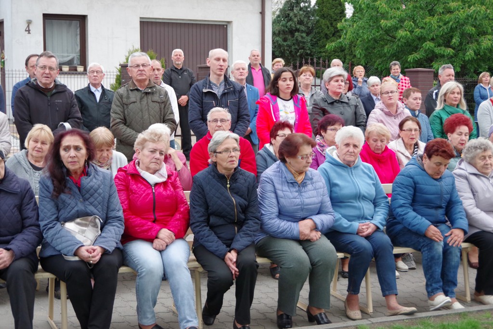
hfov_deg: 36.9
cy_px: 164
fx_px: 740
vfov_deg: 25.1
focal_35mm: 54
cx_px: 246
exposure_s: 1/100
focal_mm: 36
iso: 1600
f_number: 4.5
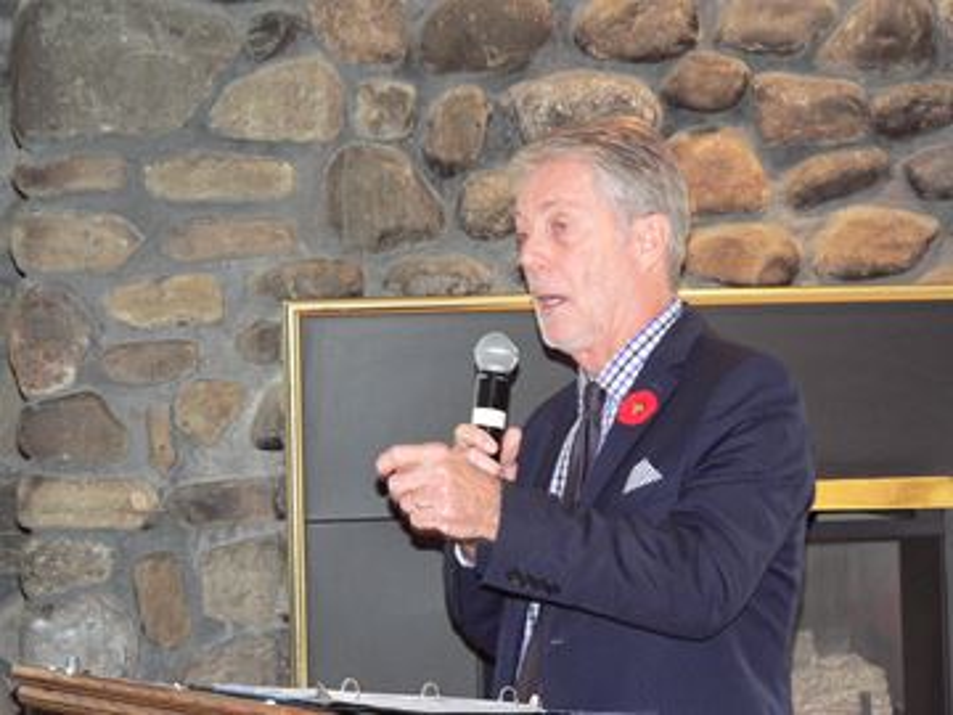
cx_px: 476
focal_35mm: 123
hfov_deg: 16.0
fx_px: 3386
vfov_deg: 12.0
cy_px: 358
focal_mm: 20.5
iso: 400
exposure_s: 1/50
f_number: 2.8
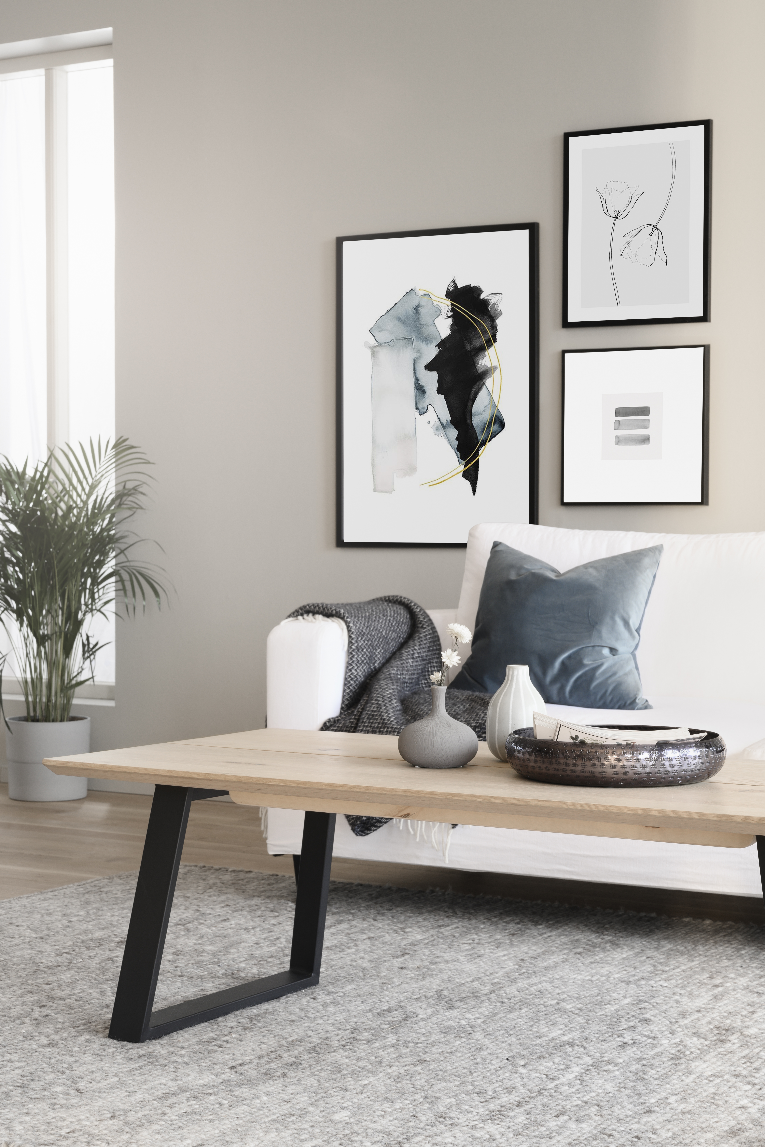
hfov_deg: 21.6
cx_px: 379
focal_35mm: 63
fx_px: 2008
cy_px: 576
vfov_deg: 31.9
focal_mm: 62
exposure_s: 3
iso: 250
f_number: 10
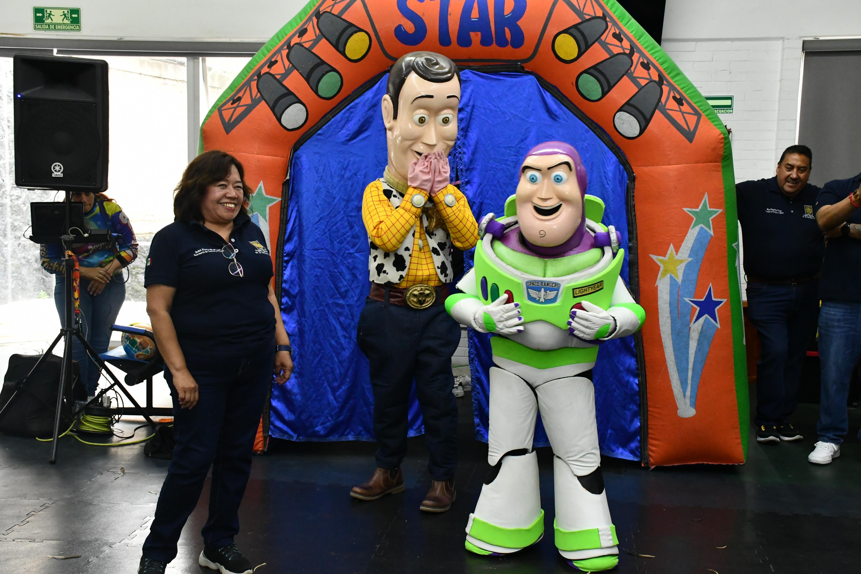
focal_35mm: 45
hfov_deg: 43.6
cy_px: 287
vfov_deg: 29.9
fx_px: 1076
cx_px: 430
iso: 4000
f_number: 8
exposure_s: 1/80
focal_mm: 30
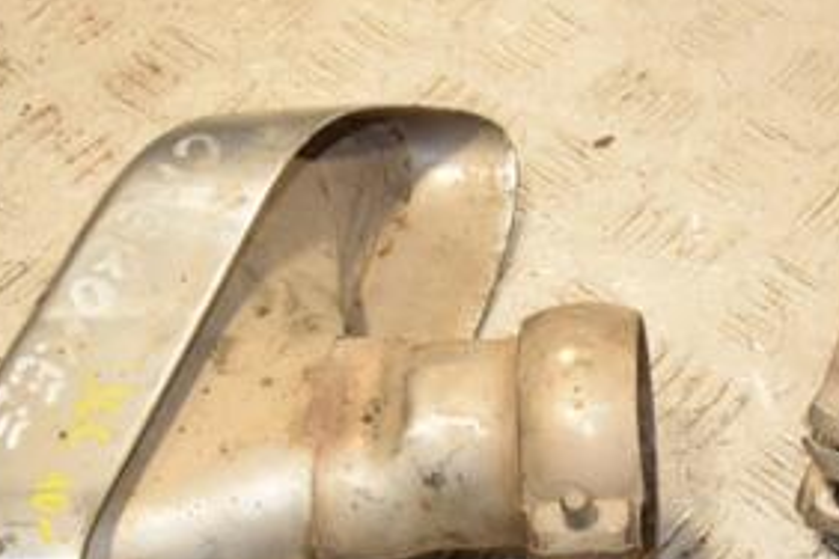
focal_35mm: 102
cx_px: 753
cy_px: 425
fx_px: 2377
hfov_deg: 19.7
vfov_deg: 13.4
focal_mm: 32
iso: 800
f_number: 7.1
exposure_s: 1/200
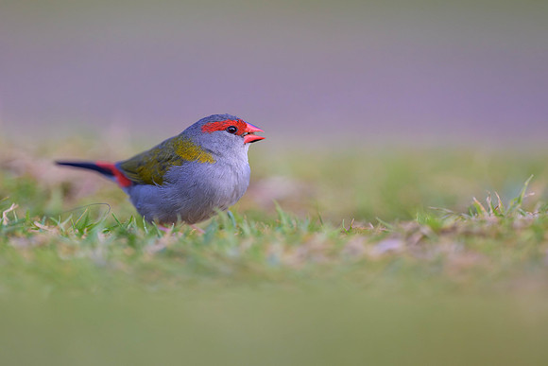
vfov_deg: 2.5
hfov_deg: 3.7
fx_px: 8426
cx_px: 269
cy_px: 183
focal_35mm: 553
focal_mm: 400
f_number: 2.8
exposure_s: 1/3200
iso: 1100
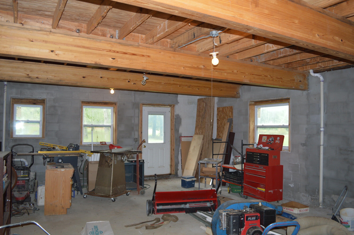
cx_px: 177
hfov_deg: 67.4
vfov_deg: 47.8
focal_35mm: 27
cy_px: 118
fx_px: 265
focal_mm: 18
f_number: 3.5
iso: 220
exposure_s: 1/30
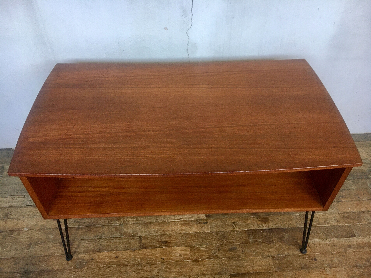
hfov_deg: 61.7
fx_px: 311
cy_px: 139
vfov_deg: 48.2
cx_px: 186
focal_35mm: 29
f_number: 2.2
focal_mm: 4.15
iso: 125
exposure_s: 1/33
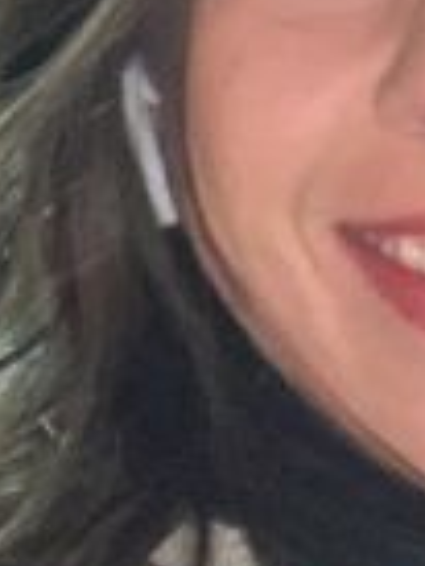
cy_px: 215
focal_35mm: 140
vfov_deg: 14.1
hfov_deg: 10.3
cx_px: 615
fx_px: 2288
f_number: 2.2
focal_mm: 2.87
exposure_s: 1/17
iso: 500
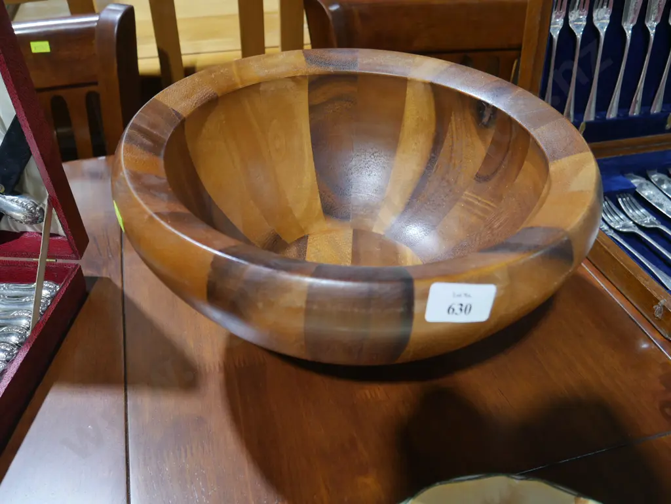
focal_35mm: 32
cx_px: 336
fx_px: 620
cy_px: 252
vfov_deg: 44.2
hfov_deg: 56.8
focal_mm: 16
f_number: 3.6
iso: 400
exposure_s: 1/60
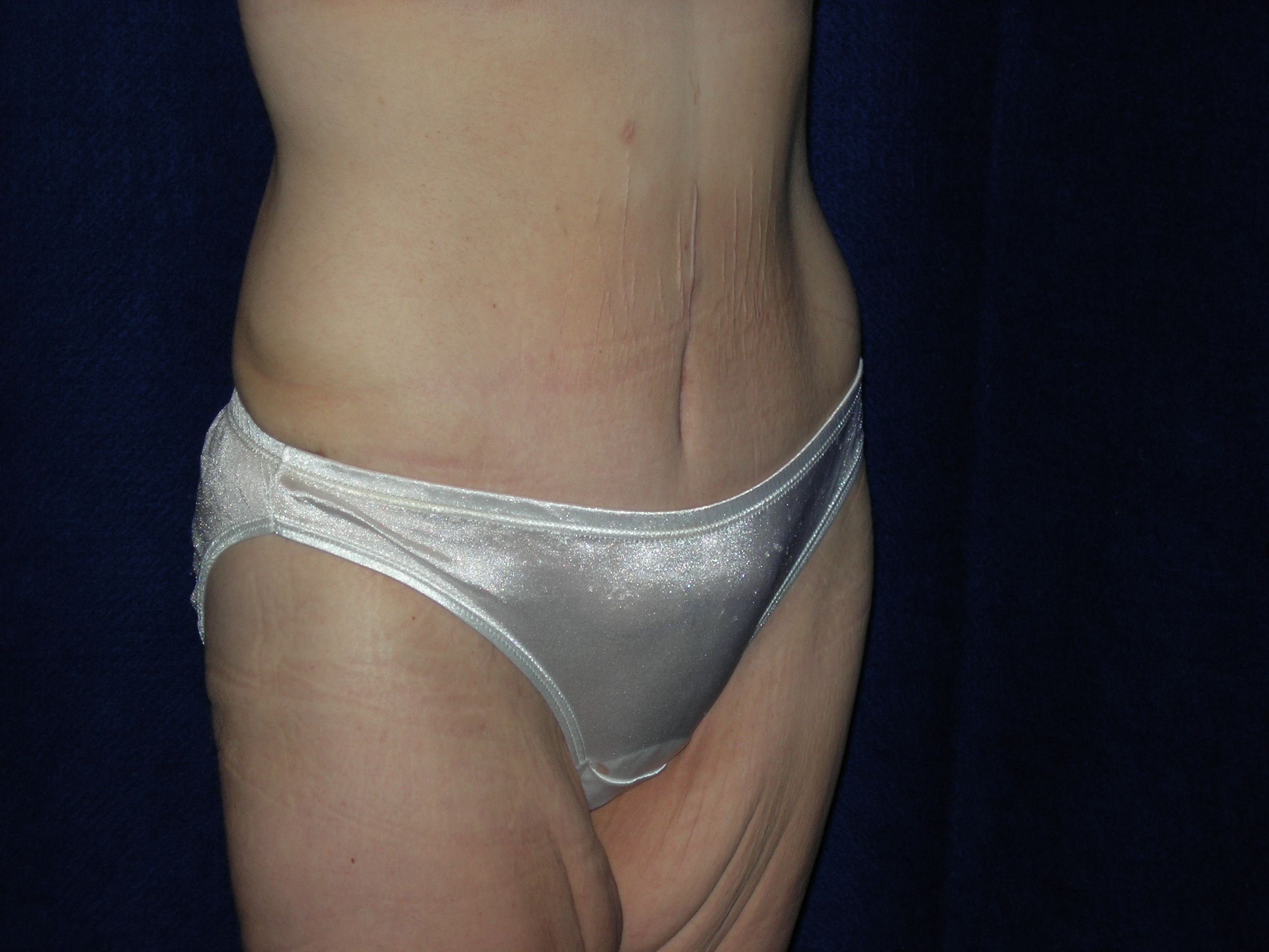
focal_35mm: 113
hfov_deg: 17.4
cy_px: 476
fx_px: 4143
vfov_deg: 13.1
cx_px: 634
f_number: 4.9
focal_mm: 23.4
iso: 64
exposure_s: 1/60.1
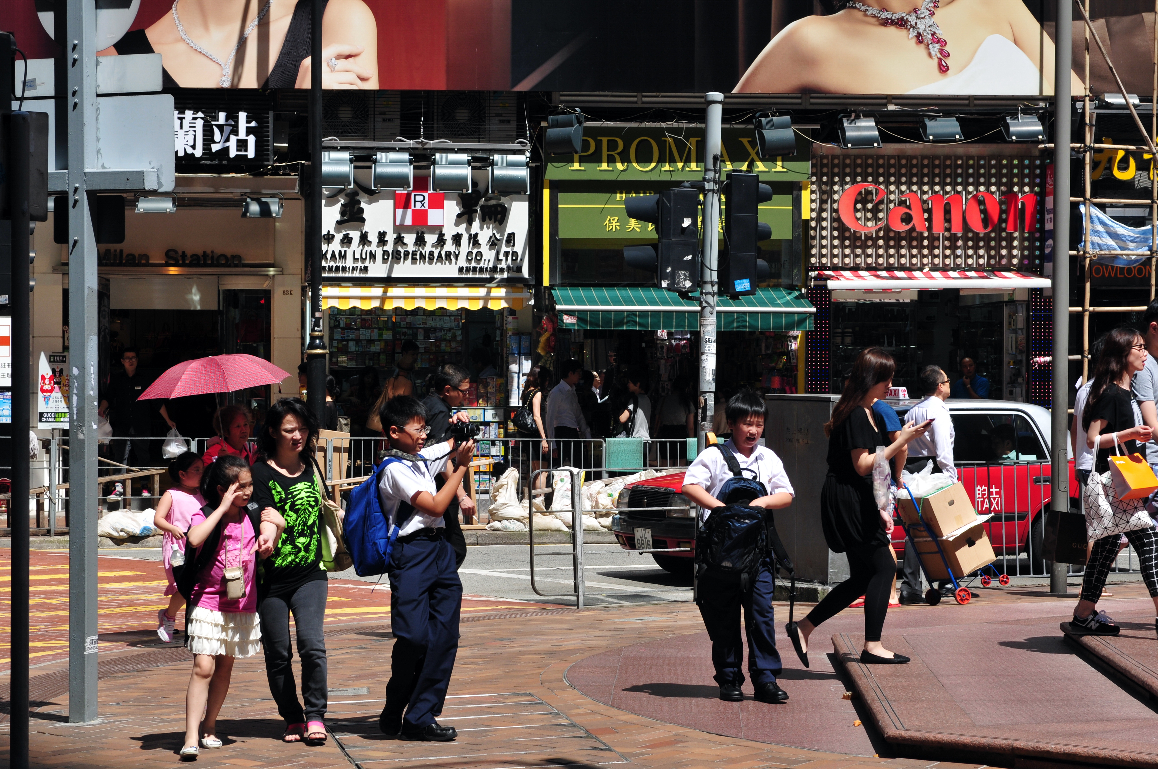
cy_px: 384
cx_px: 579
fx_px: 3373
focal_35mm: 105
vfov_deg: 13.0
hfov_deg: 19.5
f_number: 9
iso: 200
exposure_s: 1/320
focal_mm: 70
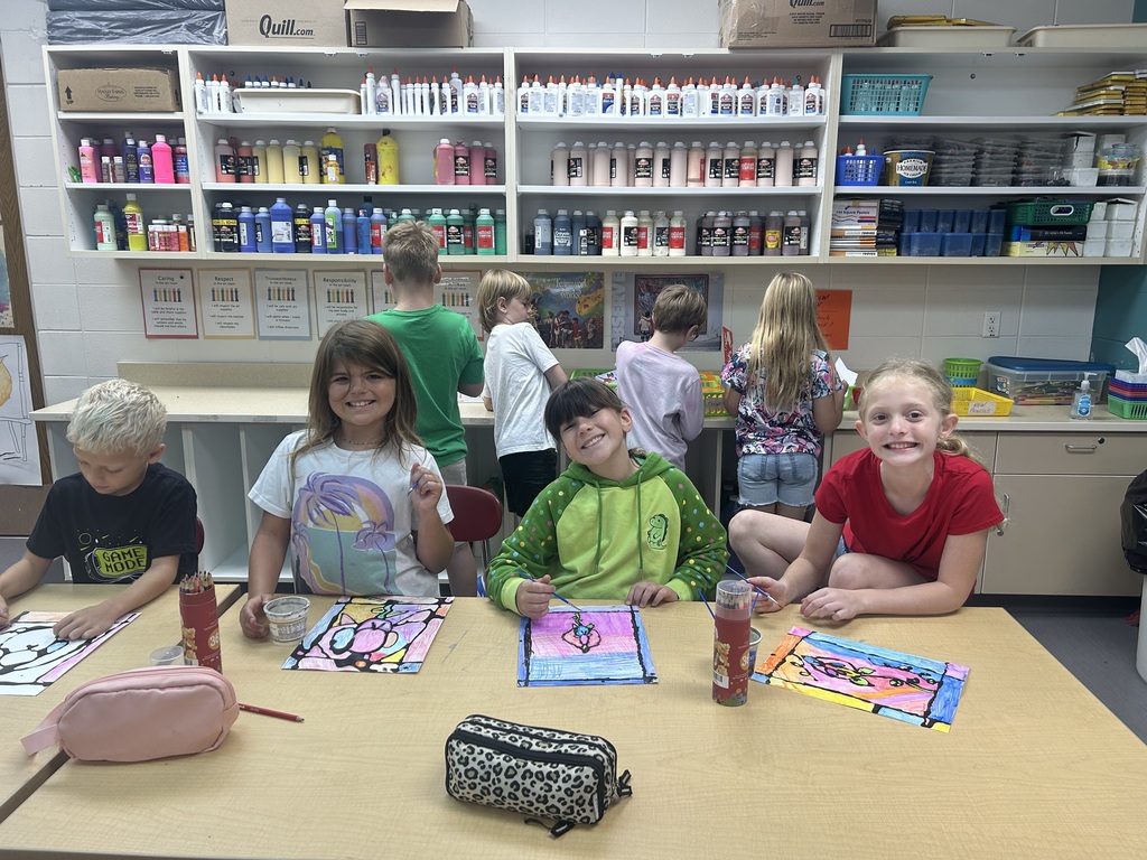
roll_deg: -0.8
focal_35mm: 26
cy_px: 430
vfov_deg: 53.1
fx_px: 862
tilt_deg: -13.8
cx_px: 574
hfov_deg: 67.3
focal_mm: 5.7
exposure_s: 1/120
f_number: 1.5
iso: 64
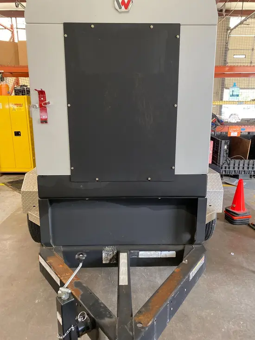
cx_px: 128
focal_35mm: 26
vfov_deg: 67.3
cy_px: 170
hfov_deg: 53.1
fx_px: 255
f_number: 1.8
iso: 320
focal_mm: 4.25
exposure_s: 1/60
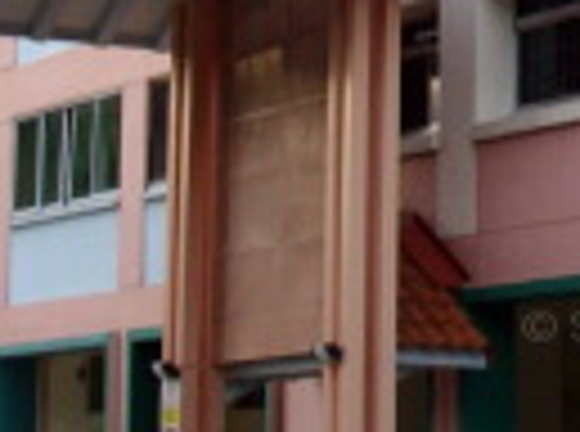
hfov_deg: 12.0
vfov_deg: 9.2
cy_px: -117
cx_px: 859
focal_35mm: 158
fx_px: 2640
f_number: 2.8
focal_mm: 6.2
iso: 130
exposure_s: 1/125
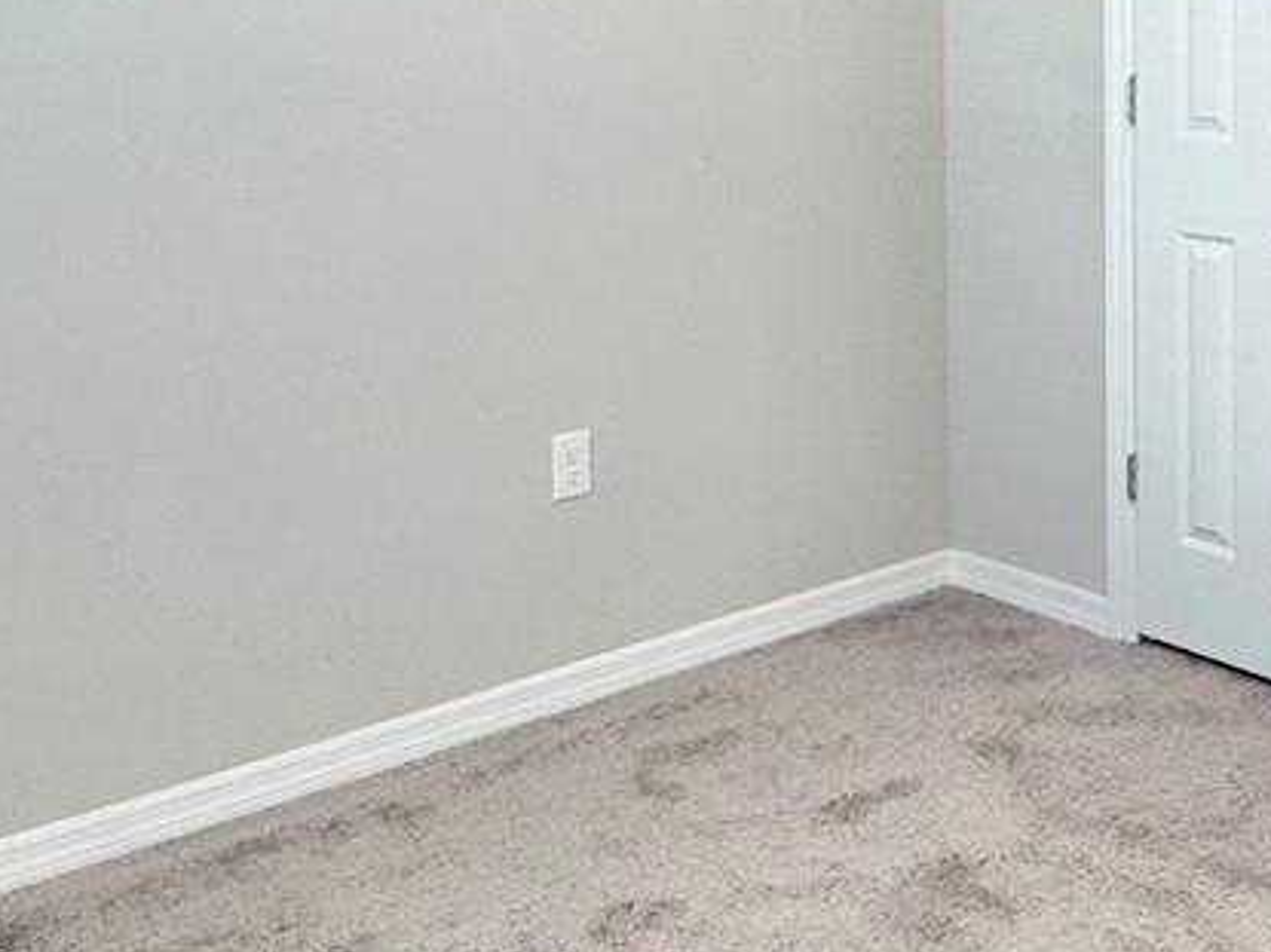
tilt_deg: -4.5
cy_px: 83
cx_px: 1115
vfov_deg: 26.1
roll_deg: +0.4
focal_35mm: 54
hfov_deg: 33.9
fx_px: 1982
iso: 160
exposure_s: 1/60
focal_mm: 2.22
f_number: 2.2
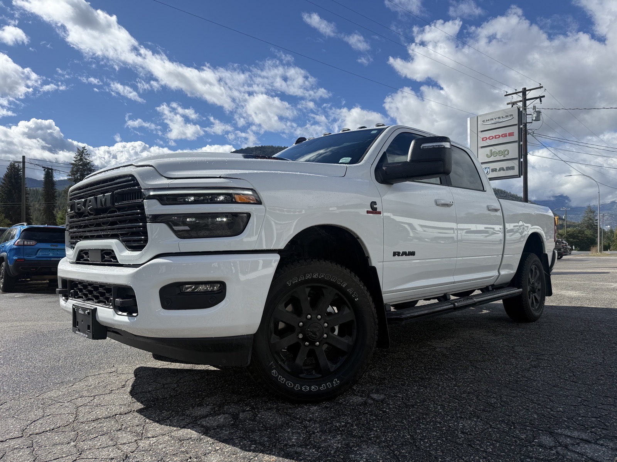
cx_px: 308
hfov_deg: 71.6
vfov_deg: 56.8
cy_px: 231
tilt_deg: +1.1
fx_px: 428
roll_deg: -0.4
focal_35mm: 24
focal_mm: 6.76
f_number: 1.78
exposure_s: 1/6711
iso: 80
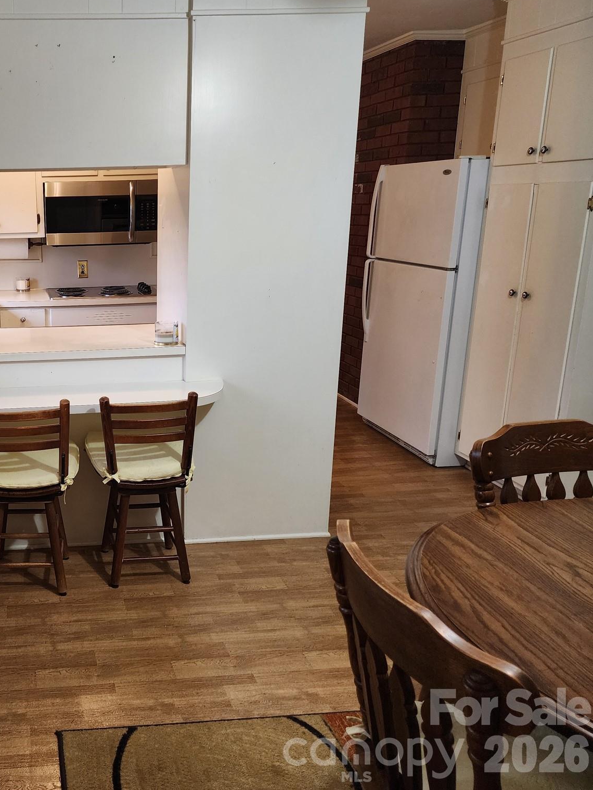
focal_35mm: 31
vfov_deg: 58.3
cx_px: 63
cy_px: 392
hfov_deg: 41.9
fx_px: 708
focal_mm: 6.4
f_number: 1.8
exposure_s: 1/120
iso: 500
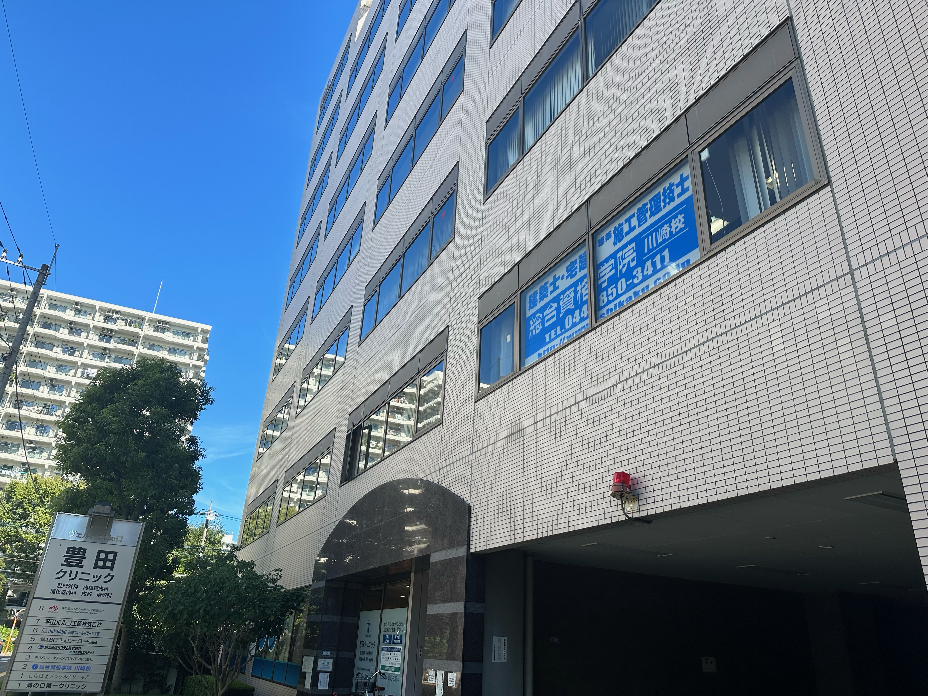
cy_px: 348
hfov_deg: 71.6
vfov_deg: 56.8
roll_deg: -2.6
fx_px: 643
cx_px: 464
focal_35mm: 24
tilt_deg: +24.1
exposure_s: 1/1587
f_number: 1.78
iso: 80
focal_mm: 6.86
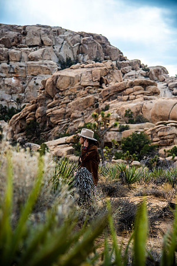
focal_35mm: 82
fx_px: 605
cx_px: 88
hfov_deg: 16.7
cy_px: 133
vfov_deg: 24.8
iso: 100
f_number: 4
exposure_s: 1/1600
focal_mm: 82
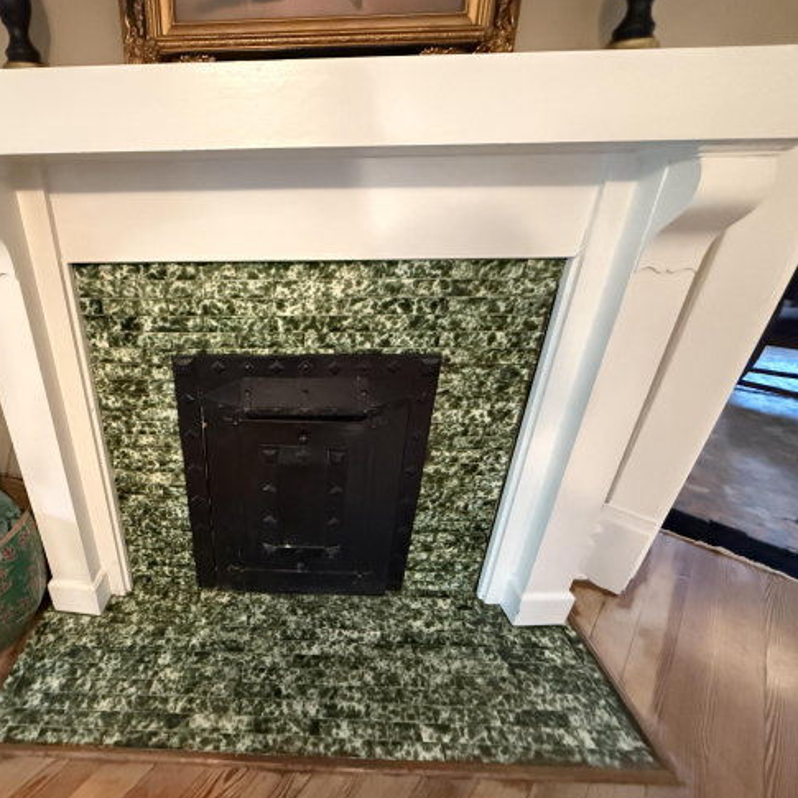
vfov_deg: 84.0
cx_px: 267
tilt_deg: -25.5
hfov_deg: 81.2
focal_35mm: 17
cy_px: 405
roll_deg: +0.6
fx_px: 443
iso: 1250
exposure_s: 1/60
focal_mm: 2.22
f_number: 2.2
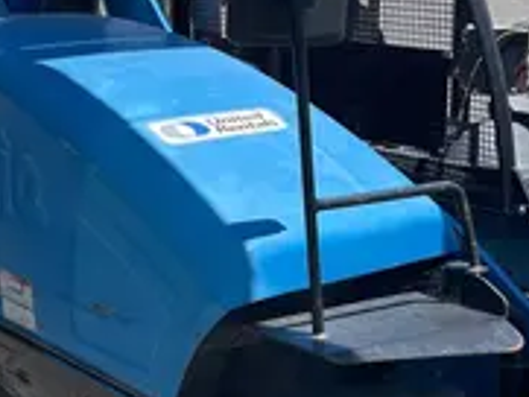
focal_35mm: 79
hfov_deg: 24.6
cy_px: 317
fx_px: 1208
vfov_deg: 18.5
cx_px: 333
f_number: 1.6
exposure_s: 1/2222
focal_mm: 5.1
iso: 50
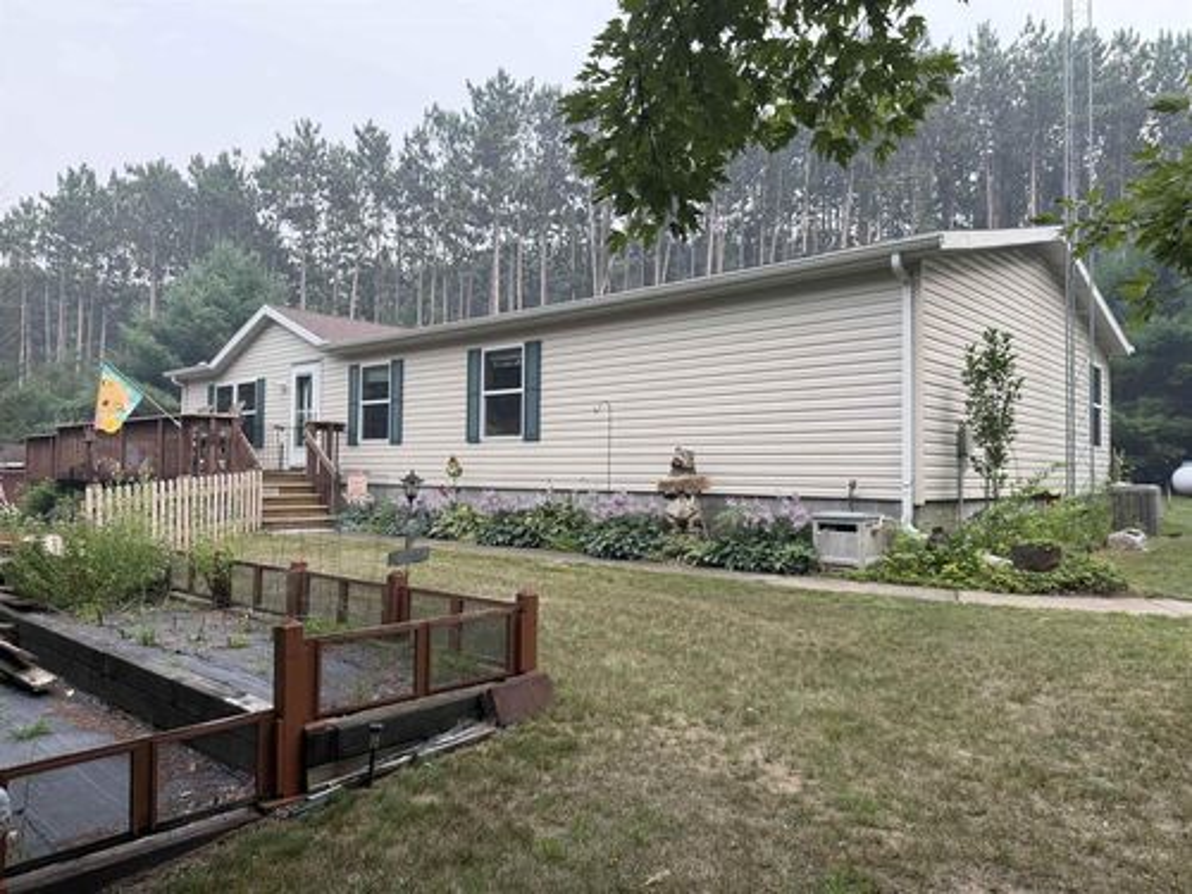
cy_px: 447
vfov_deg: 56.8
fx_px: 826
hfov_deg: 71.6
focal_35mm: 24
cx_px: 596
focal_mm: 6.76
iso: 100
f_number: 1.78
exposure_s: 1/598
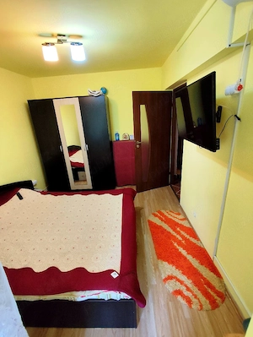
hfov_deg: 78.2
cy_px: 168
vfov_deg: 94.4
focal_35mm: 16
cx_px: 126
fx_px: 156
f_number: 2.2
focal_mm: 1.65
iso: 200
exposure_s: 1/50
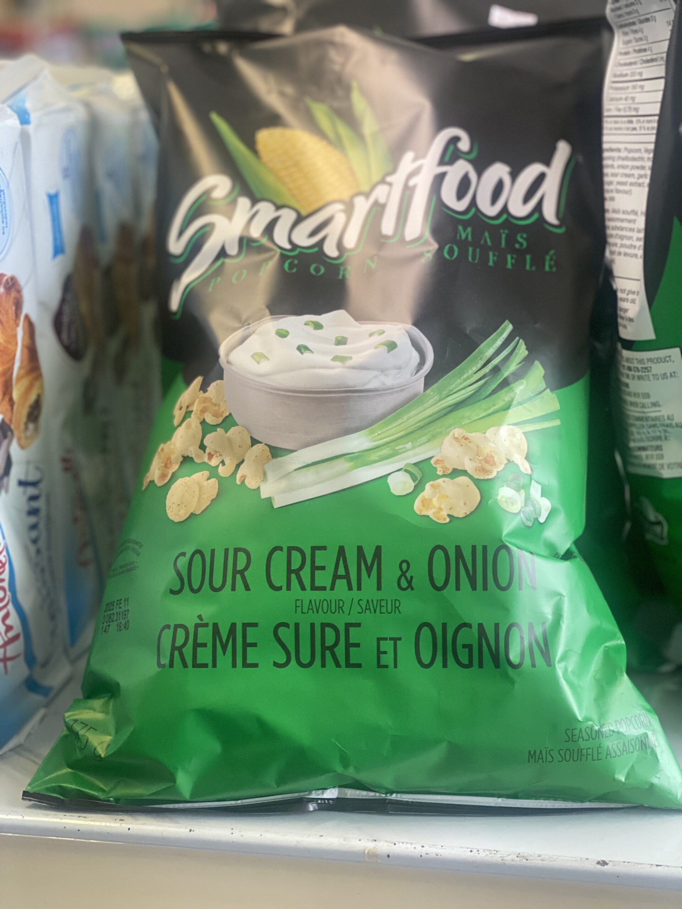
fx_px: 1366
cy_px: 454
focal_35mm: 52
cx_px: 341
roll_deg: -0.1
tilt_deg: -17.7
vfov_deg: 36.8
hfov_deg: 28.0
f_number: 2
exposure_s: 1/120
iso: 250
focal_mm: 6
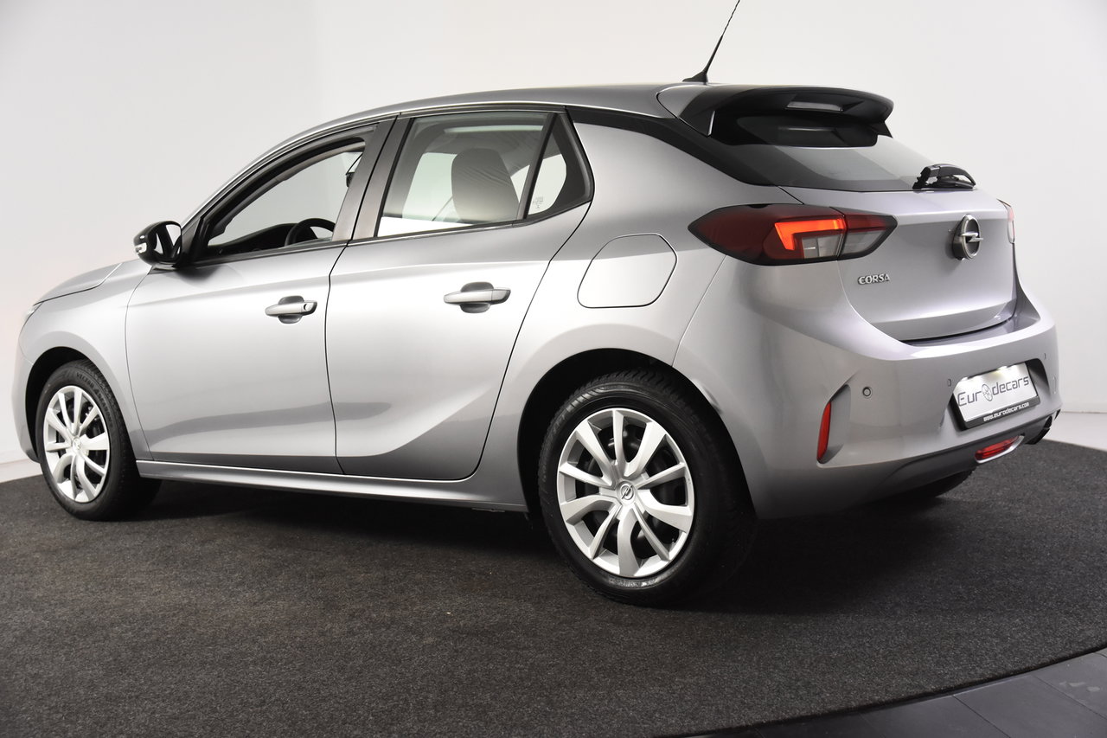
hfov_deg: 42.3
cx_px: 554
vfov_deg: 28.9
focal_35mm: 46
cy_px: 369
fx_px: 1430
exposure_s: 1/80
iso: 1600
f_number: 4.5
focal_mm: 31
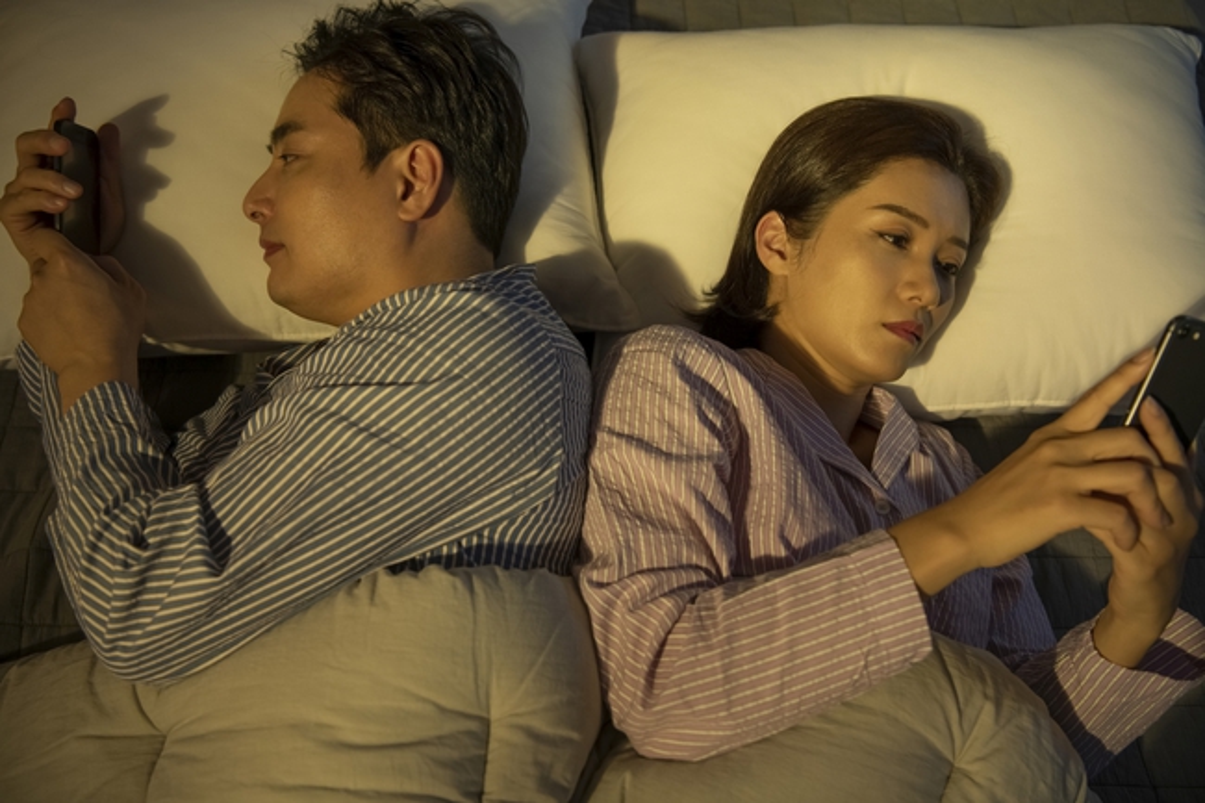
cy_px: 402
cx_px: 602
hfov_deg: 53.1
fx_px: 1205
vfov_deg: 36.9
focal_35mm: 36
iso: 500
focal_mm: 36
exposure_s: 1/160
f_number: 4
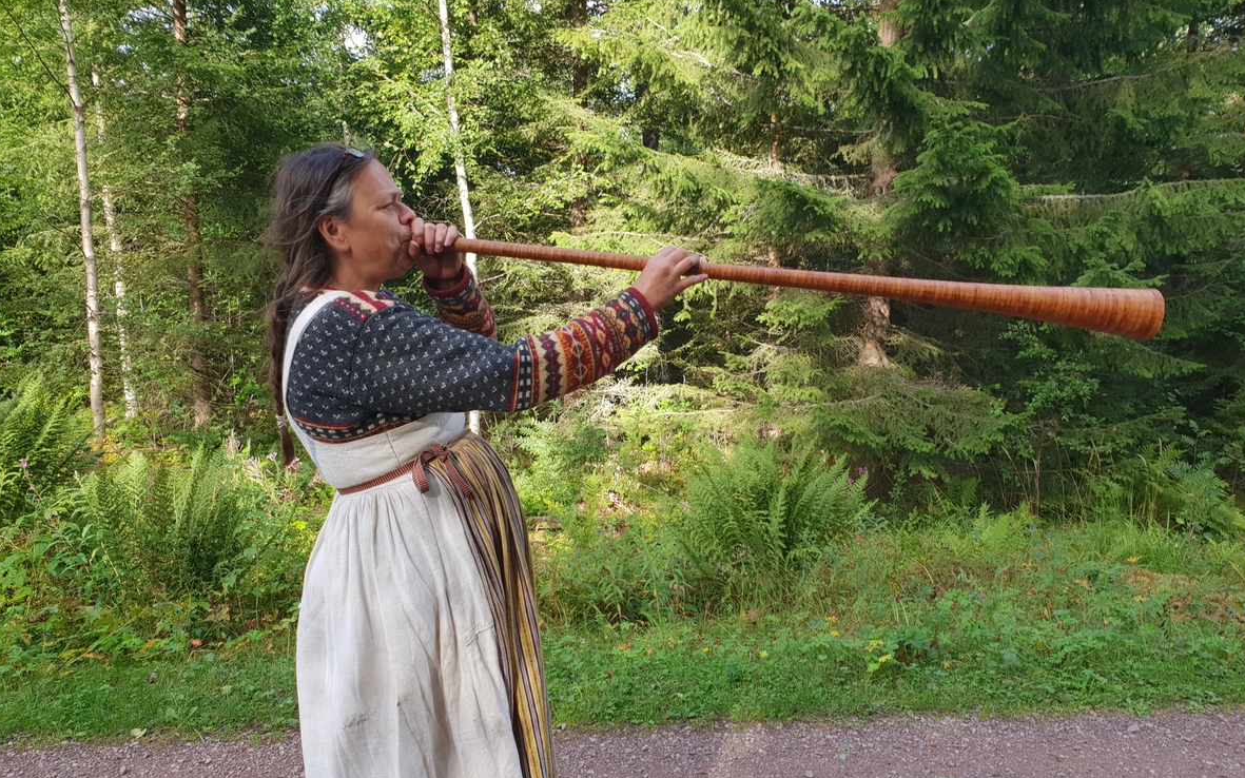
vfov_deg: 44.5
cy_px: 403
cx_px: 623
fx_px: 950
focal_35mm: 28
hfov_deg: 66.5
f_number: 2.4
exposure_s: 1/173
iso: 50
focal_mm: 4.3
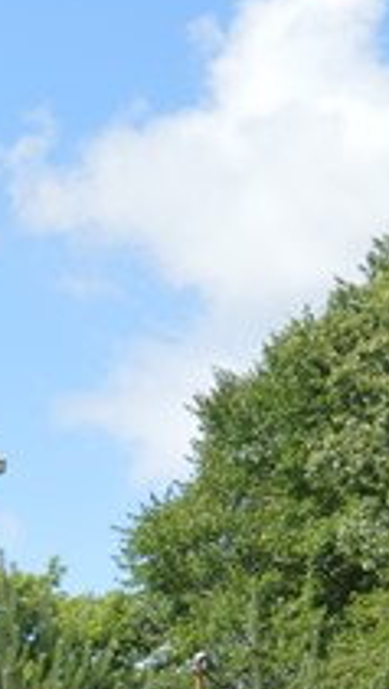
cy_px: 767
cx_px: -940
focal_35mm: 178
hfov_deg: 6.1
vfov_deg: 11.9
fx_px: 3258
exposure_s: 1/200
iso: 100
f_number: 7.1
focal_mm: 22
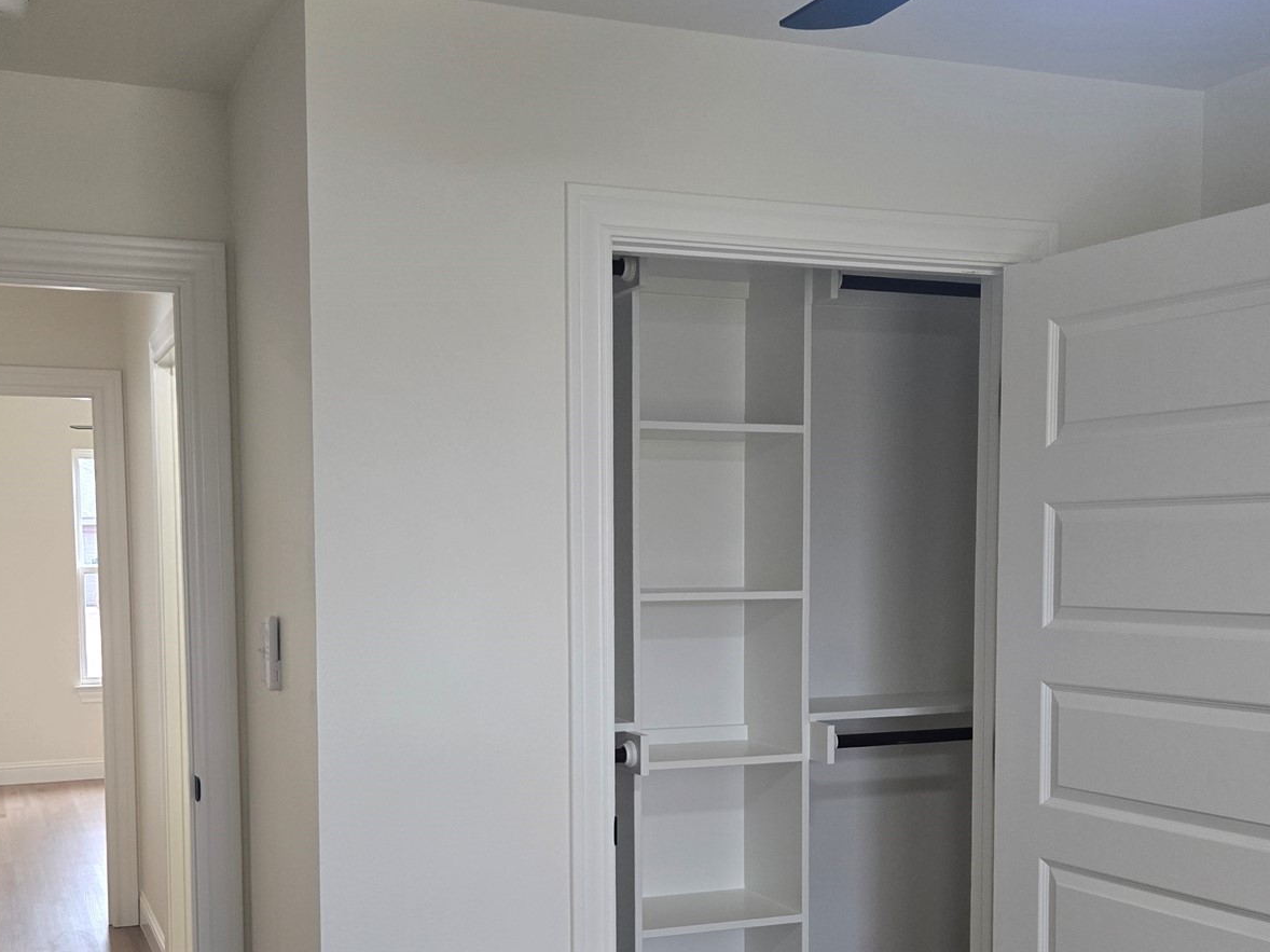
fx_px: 1467
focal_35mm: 40
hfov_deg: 46.8
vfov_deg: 35.6
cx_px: 589
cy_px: 633
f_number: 1.8
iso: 125
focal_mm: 5.4
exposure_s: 1/120
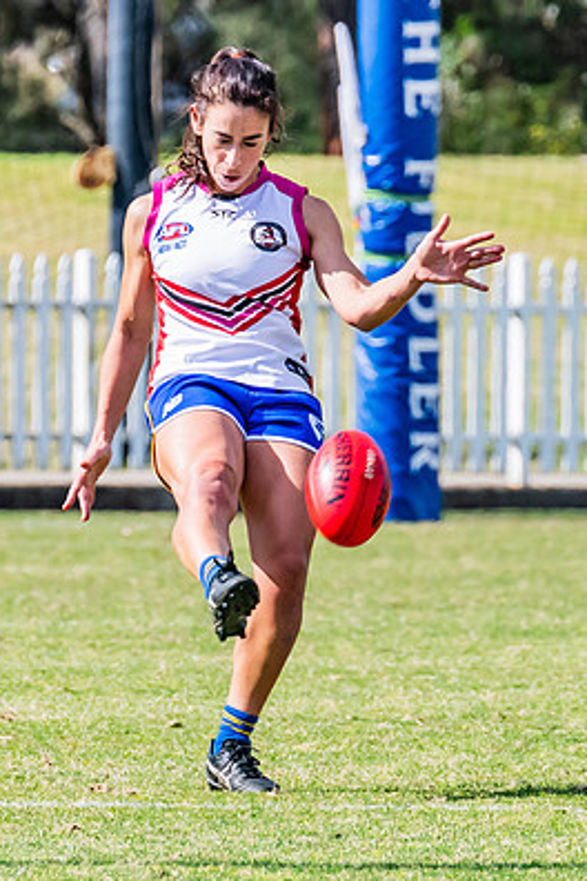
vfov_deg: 2.0
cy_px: 498
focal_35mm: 1016
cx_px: 248
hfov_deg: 1.4
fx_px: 24848
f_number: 11
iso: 800
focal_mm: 380
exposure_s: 1/1250
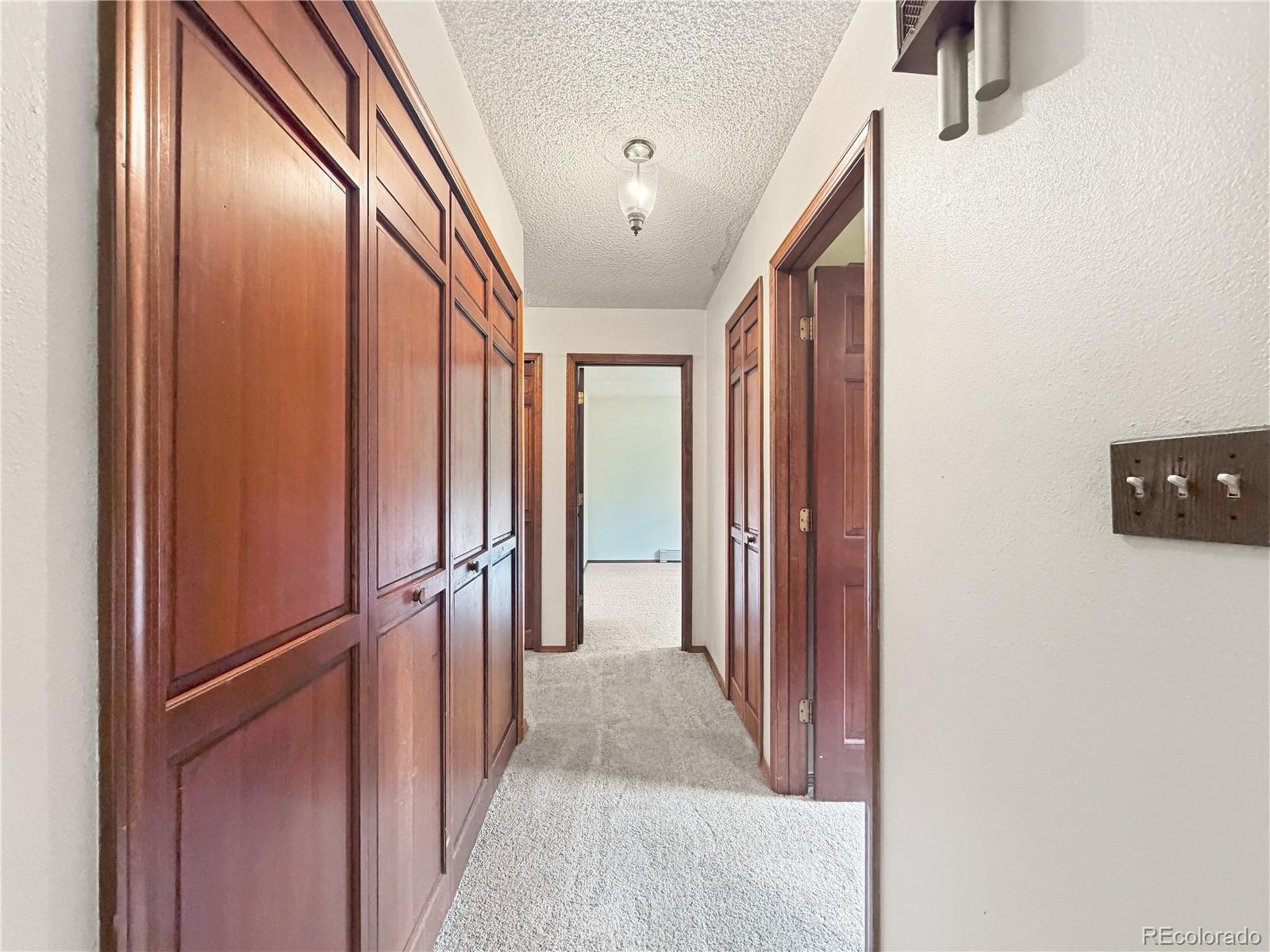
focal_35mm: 14
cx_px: 635
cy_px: 476
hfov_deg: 102.1
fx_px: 514
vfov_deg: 85.7
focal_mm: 2.2
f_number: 2.2
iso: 400
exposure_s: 1/60
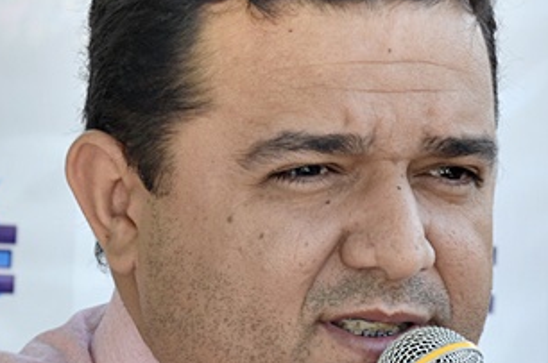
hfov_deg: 7.7
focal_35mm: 270
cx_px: 274
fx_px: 4098
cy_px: 309
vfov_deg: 5.1
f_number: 6.3
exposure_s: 1/160
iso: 200
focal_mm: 55
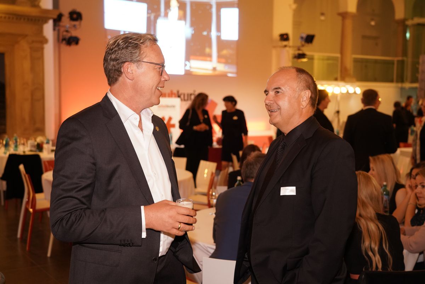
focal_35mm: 46
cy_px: 142
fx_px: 543
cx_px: 212
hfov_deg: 42.7
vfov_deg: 29.2
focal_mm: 46
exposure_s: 1/25
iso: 2500
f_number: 4
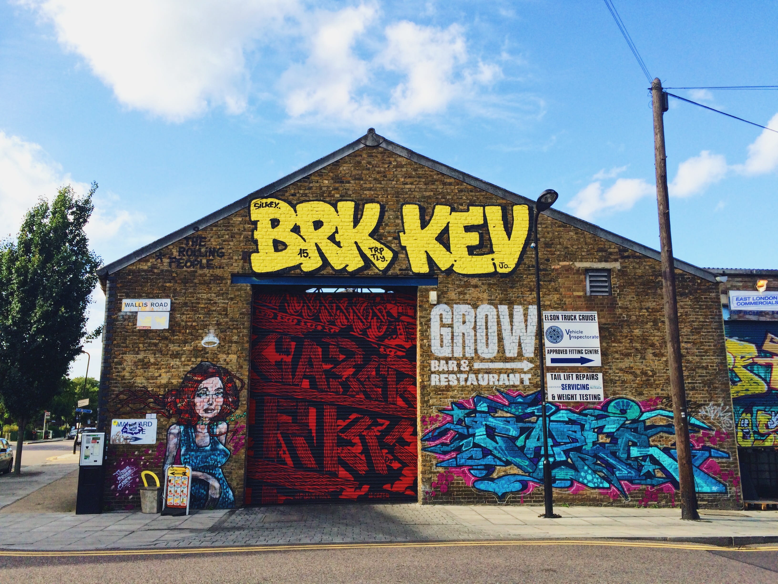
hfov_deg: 61.7
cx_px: 389
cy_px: 292
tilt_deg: +13.8
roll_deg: +1.7
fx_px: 652
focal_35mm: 29
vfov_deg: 48.2
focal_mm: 4.15
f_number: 2.2
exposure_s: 1/977
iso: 32
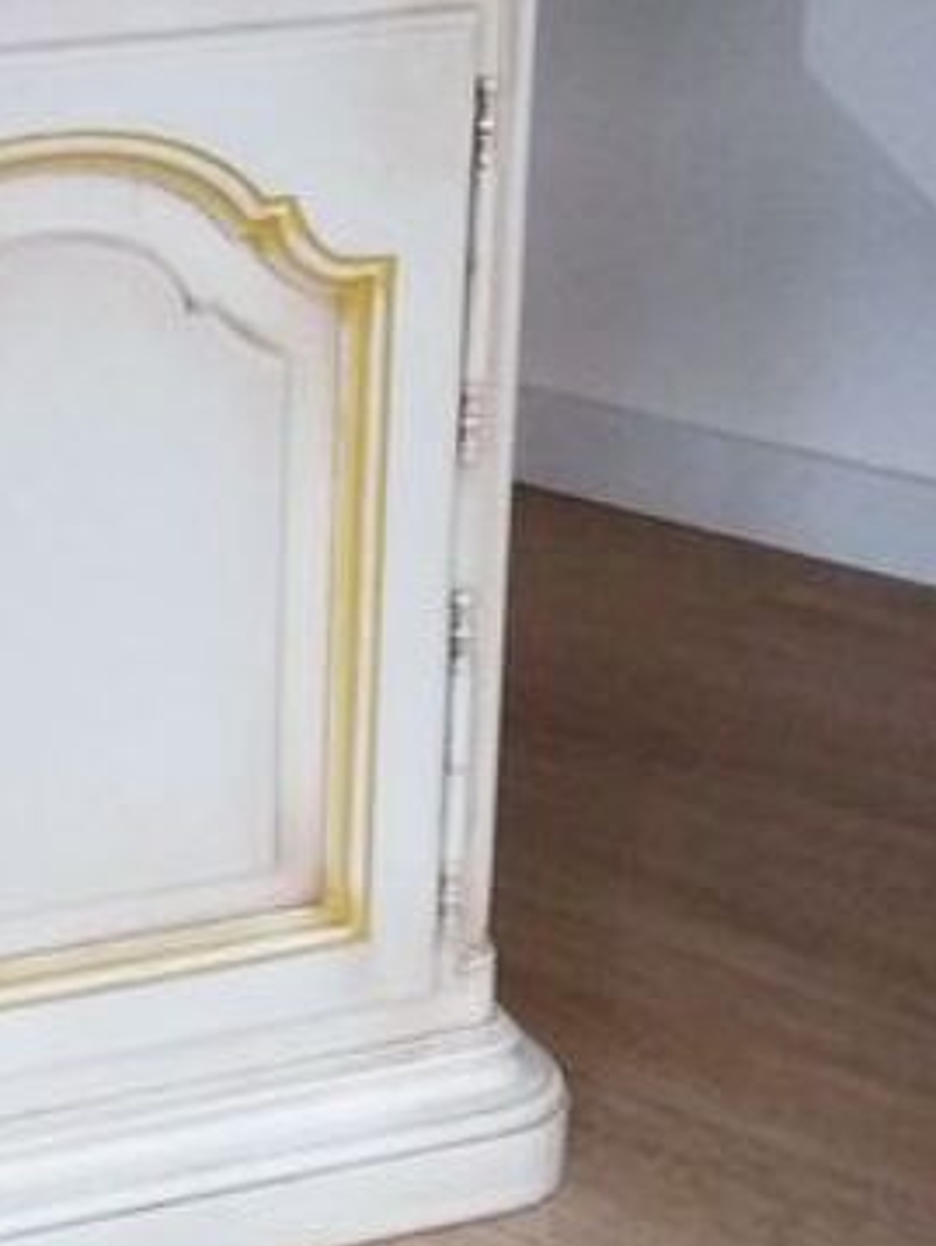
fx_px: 3349
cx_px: 10
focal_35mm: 93
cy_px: 646
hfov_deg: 15.6
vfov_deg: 21.1
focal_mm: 3.37
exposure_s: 1/20
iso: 721
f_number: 2.2
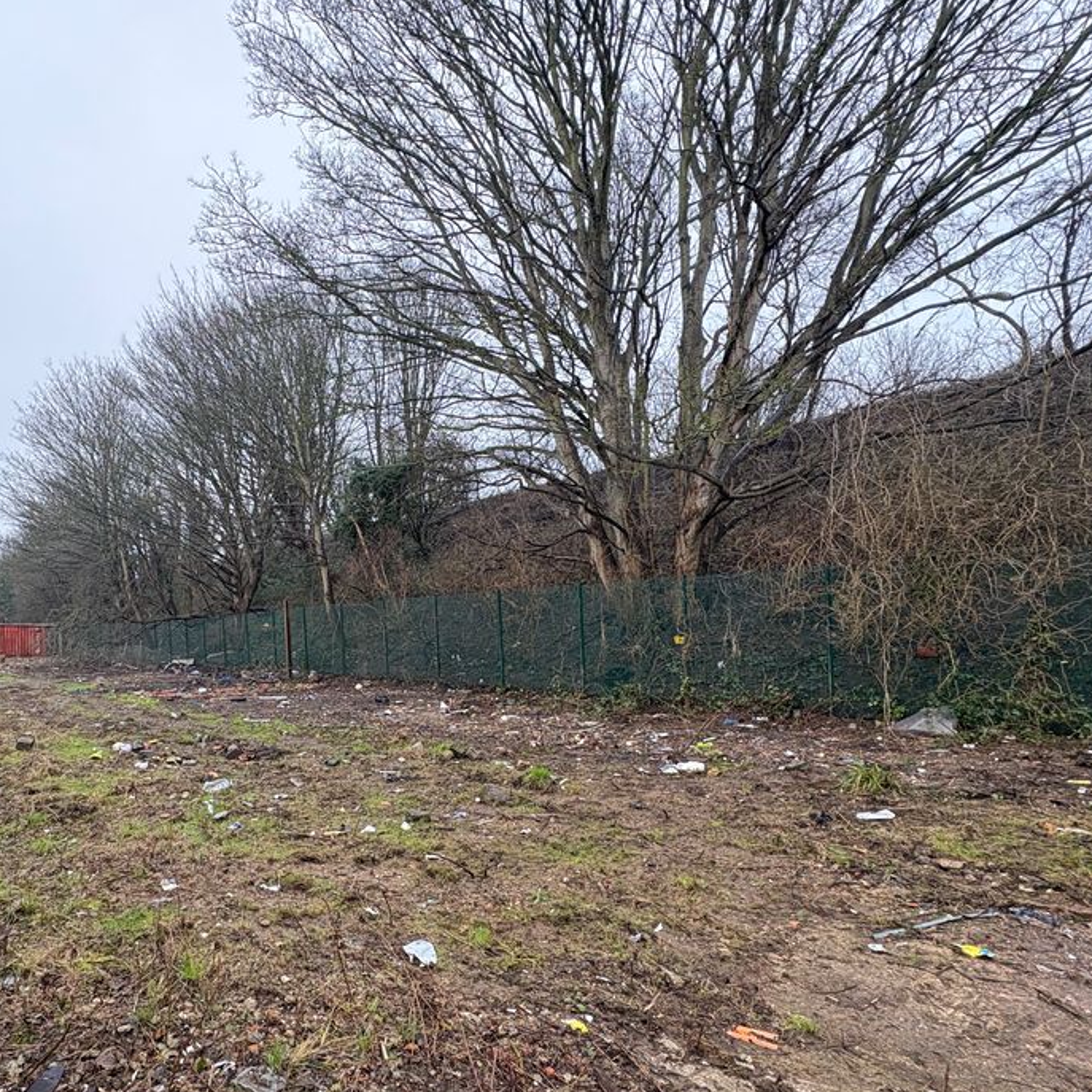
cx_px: 369
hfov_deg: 72.7
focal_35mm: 20
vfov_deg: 74.1
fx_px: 714
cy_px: 649
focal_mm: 2.22
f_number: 2.2
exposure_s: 1/141
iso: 100
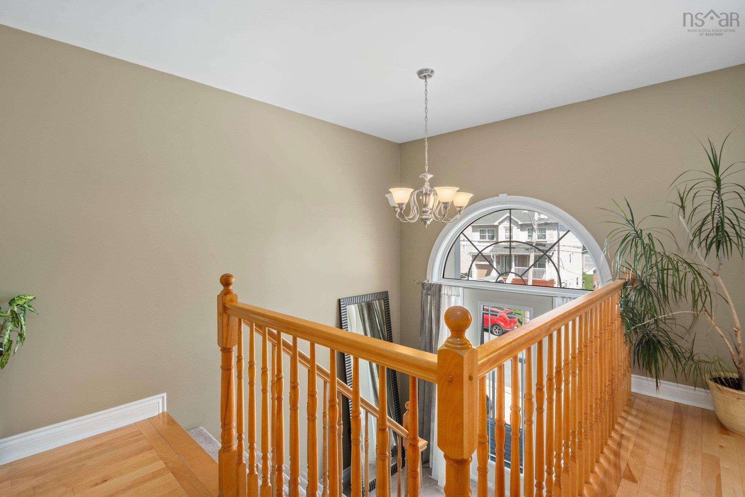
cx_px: 372
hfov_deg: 95.0
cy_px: 248
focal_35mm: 16
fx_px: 341
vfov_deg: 72.0
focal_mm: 11
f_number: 10
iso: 400
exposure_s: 1/8
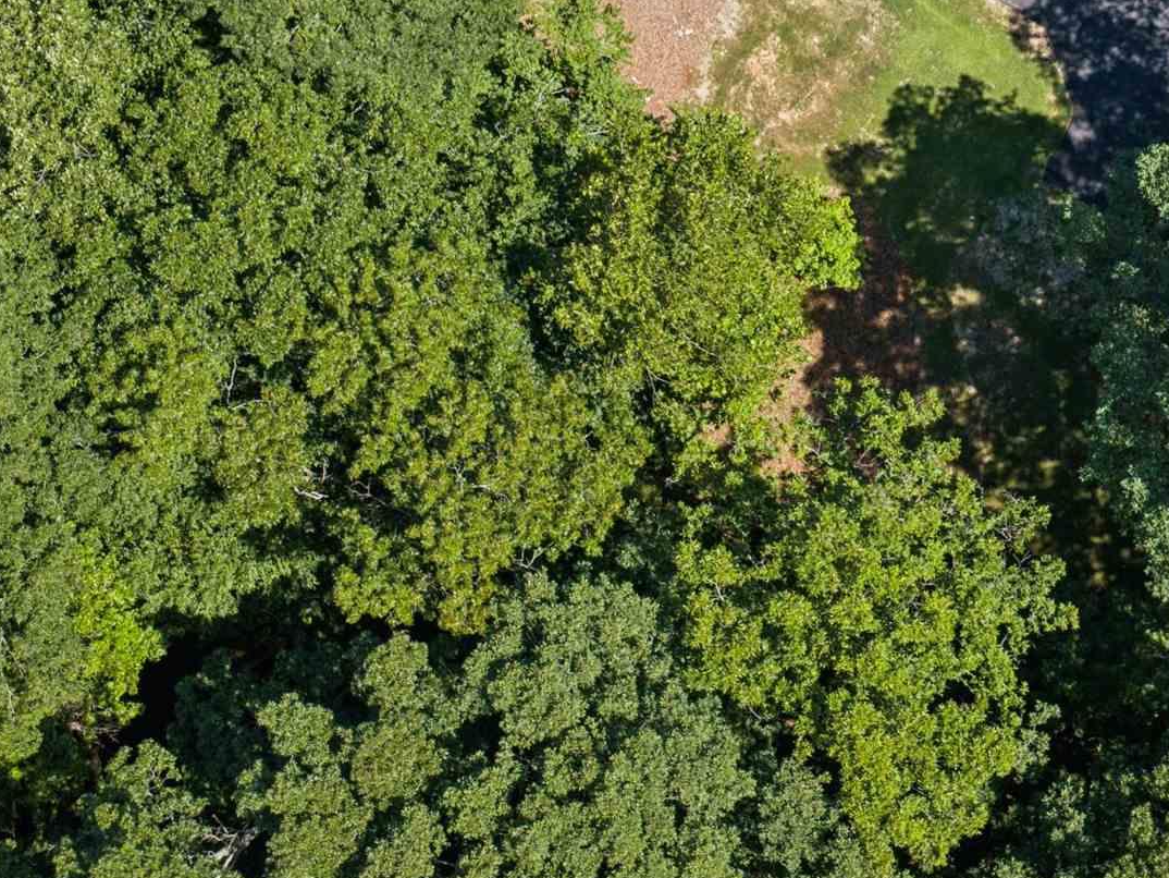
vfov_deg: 18.2
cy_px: -160
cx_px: 969
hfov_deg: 24.8
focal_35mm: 77
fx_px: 2601
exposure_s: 1/30
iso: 200
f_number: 2.8
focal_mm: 14.4
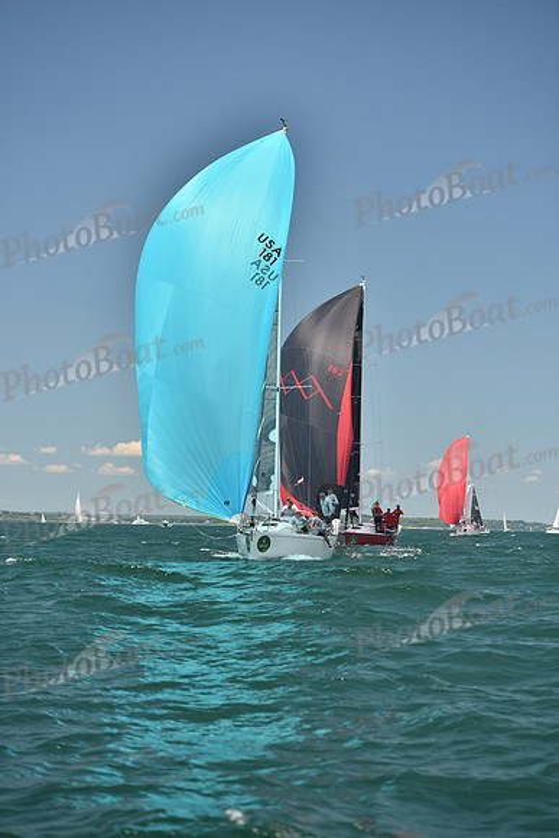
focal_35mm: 82
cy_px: 419
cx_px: 280
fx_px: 1909
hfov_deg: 16.7
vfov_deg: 24.8
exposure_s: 1/1250
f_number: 4
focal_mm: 82
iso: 320
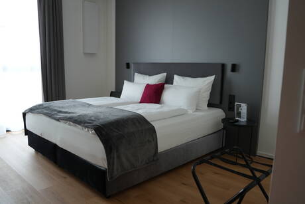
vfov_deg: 46.4
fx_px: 237
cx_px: 152
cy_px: 102
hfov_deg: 65.5
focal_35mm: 28
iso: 1000
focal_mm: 28
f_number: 4
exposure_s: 1/160
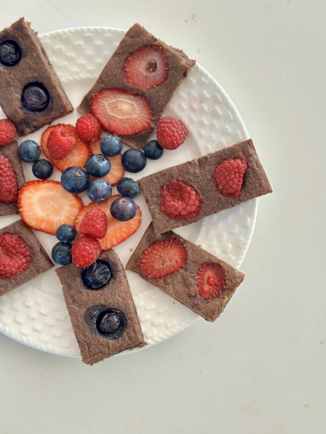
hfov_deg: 30.3
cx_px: 163
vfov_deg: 39.7
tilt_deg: -84.7
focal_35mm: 48
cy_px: 217
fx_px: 603
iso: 200
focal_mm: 6.86
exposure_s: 1/60
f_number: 1.78
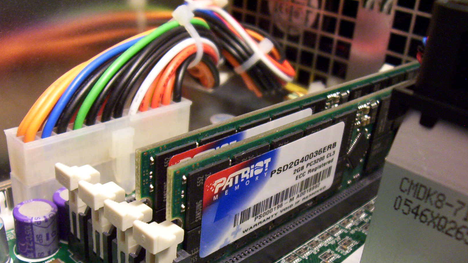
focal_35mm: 40
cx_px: 237
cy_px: 179
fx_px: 496
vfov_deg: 29.5
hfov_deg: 50.5
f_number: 2.76
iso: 200
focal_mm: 5.54
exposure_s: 1/8
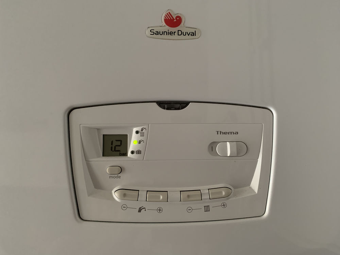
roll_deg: -0.1
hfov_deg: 67.3
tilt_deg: +6.1
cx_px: 170
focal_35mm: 26
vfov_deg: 53.1
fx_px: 255
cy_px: 128
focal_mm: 4.25
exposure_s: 1/40
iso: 400
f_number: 1.8
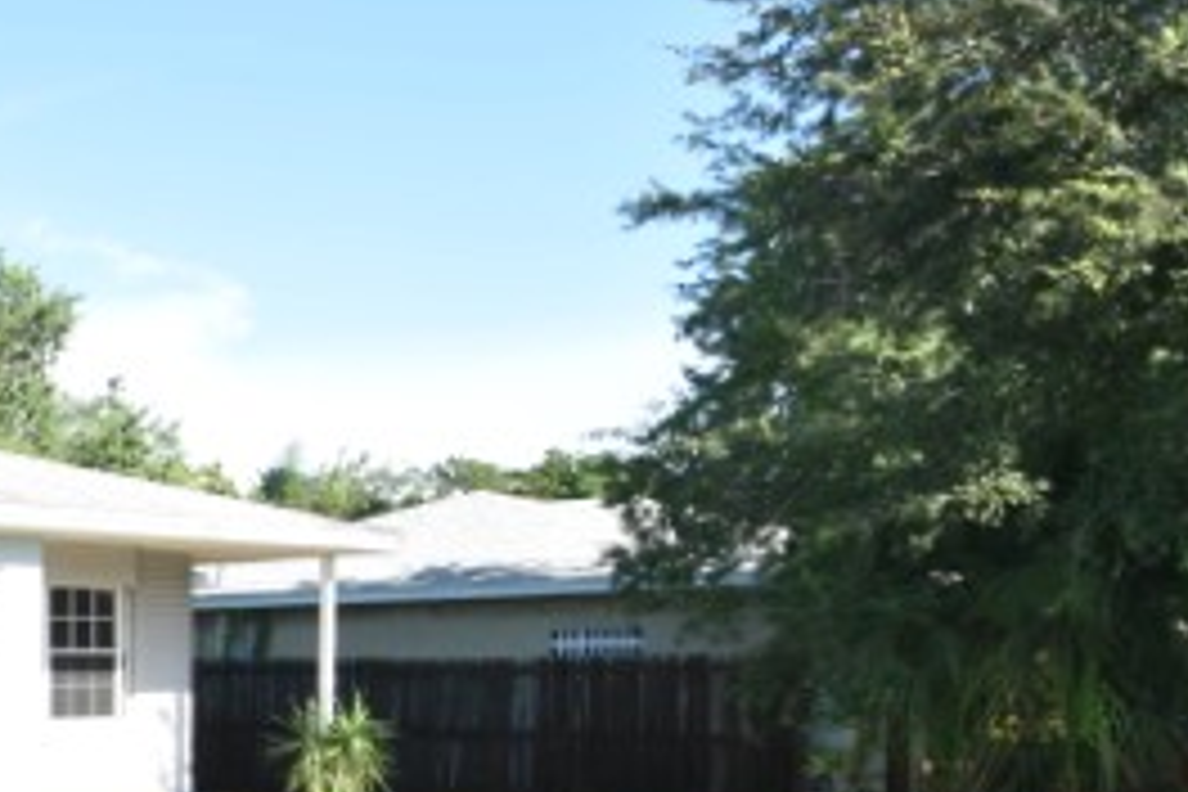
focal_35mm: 49
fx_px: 1617
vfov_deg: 26.6
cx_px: -284
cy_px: 716
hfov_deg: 32.4
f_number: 8
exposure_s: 1/250
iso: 200
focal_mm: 12
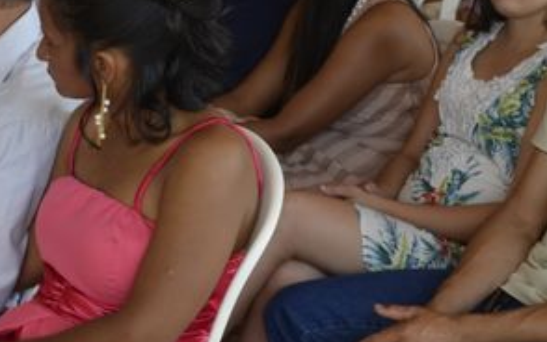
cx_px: 164
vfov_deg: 12.1
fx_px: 1611
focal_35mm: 108
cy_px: 125
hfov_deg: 19.2
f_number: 5.6
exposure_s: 1/125
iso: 220
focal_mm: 26
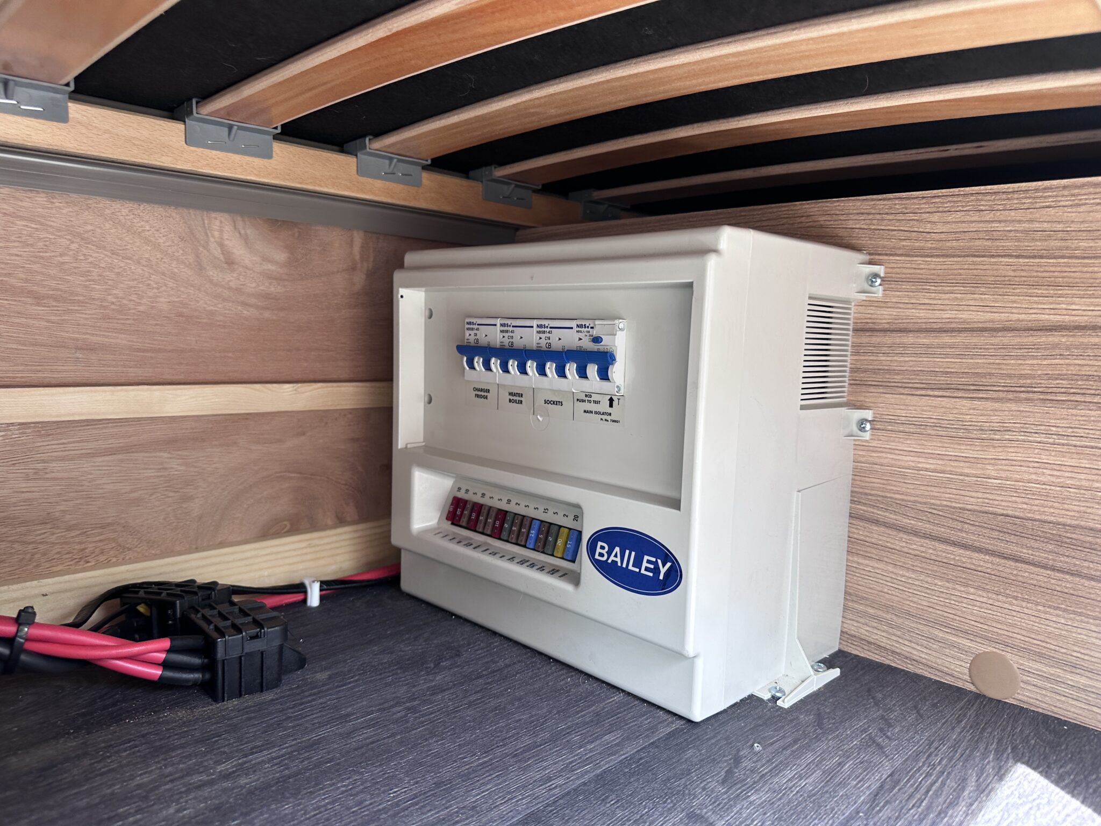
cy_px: 413
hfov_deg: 71.6
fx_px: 763
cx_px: 550
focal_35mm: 24
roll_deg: -2.0
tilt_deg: -7.6
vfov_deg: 56.8
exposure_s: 1/172
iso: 100
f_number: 1.78
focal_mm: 6.86
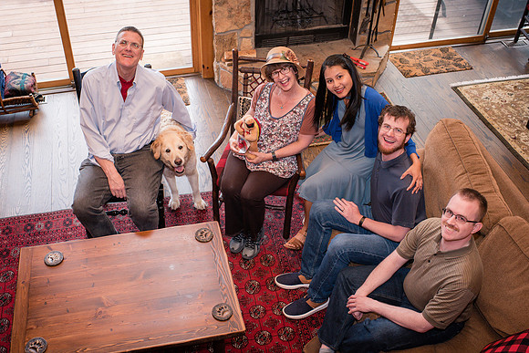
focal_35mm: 38
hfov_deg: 51.1
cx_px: 253
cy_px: 176
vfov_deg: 35.4
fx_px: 553
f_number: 8
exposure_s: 1/125
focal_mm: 35
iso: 1000
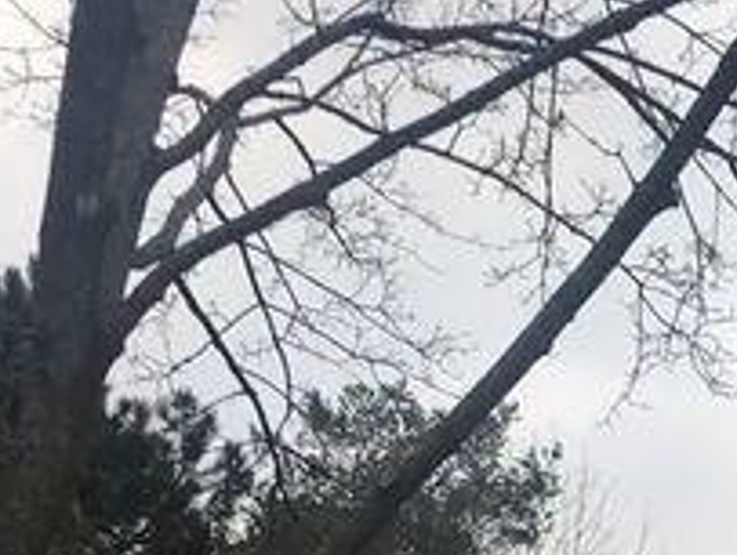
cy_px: 871
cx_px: 886
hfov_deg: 13.1
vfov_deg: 9.8
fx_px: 3114
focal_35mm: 146
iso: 32
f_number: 2.2
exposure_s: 1/120
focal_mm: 4.15
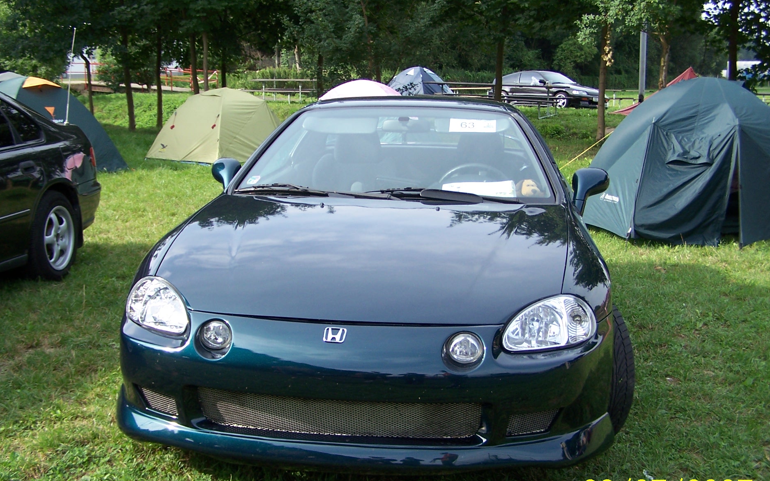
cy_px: 261
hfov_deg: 45.3
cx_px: 378
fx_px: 923
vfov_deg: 29.2
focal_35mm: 44
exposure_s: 1/350
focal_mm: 6.3
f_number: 2.8
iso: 80
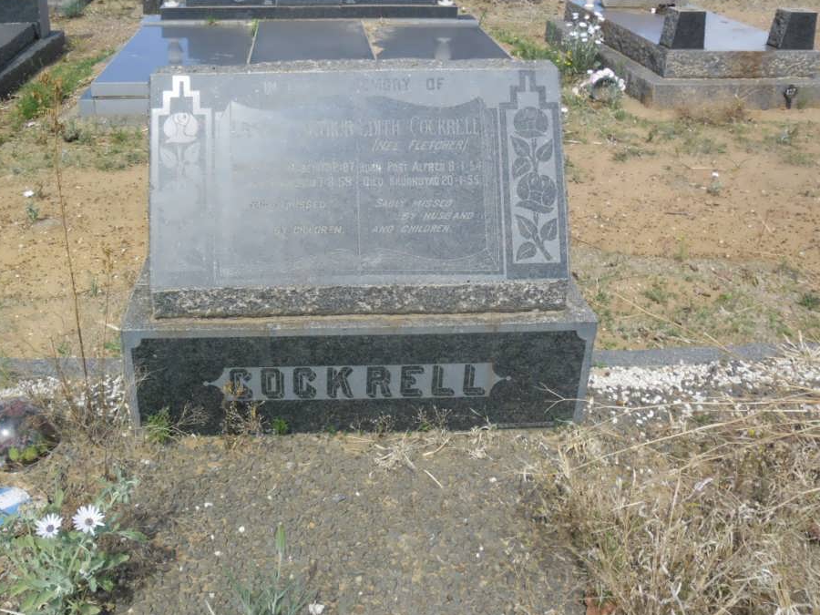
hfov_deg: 50.8
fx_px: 853
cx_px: 302
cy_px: 286
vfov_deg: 39.6
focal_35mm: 36
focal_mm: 4.9
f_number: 3.5
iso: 80
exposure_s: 1/608
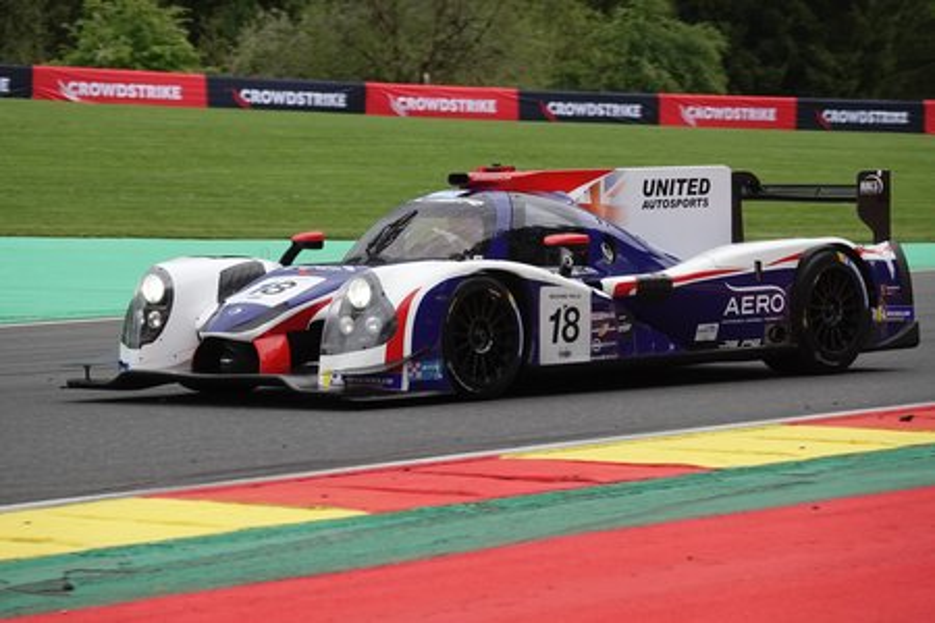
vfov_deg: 7.2
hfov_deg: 10.7
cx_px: 468
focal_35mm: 192
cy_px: 312
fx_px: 4986
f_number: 4
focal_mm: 70.27
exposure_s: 1/800
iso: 250
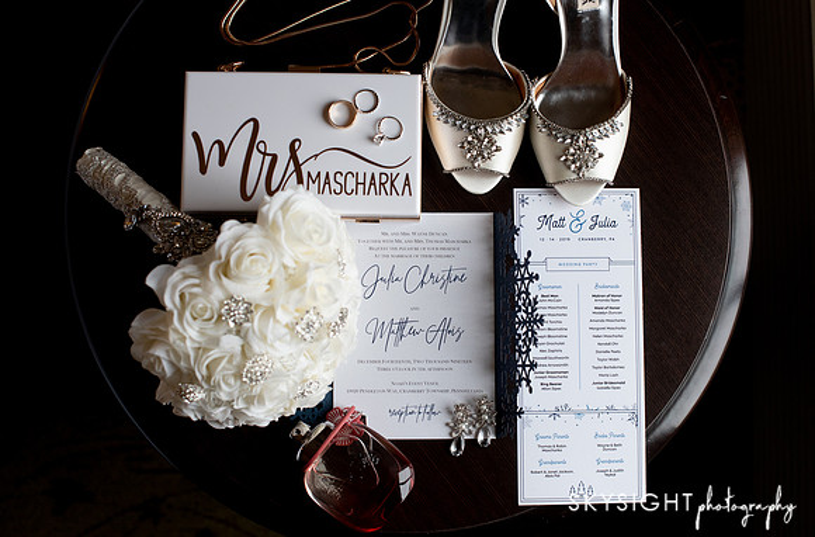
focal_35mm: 53
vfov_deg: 25.2
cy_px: 279
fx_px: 1199
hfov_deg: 37.5
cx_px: 423
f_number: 5
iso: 1000
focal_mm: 50
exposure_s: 1/160
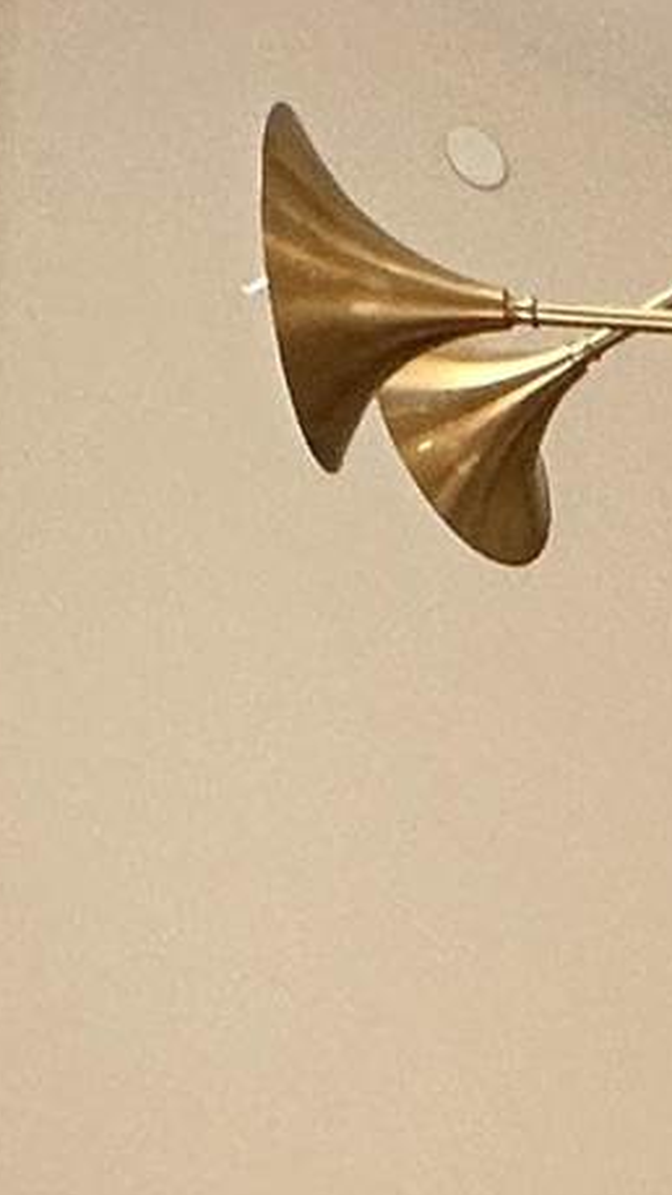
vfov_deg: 13.9
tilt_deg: +4.5
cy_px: 2945
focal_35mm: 102
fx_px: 3233
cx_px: 1542
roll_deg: -0.3
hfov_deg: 10.4
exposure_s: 1/99
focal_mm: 2.22
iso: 64
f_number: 2.2
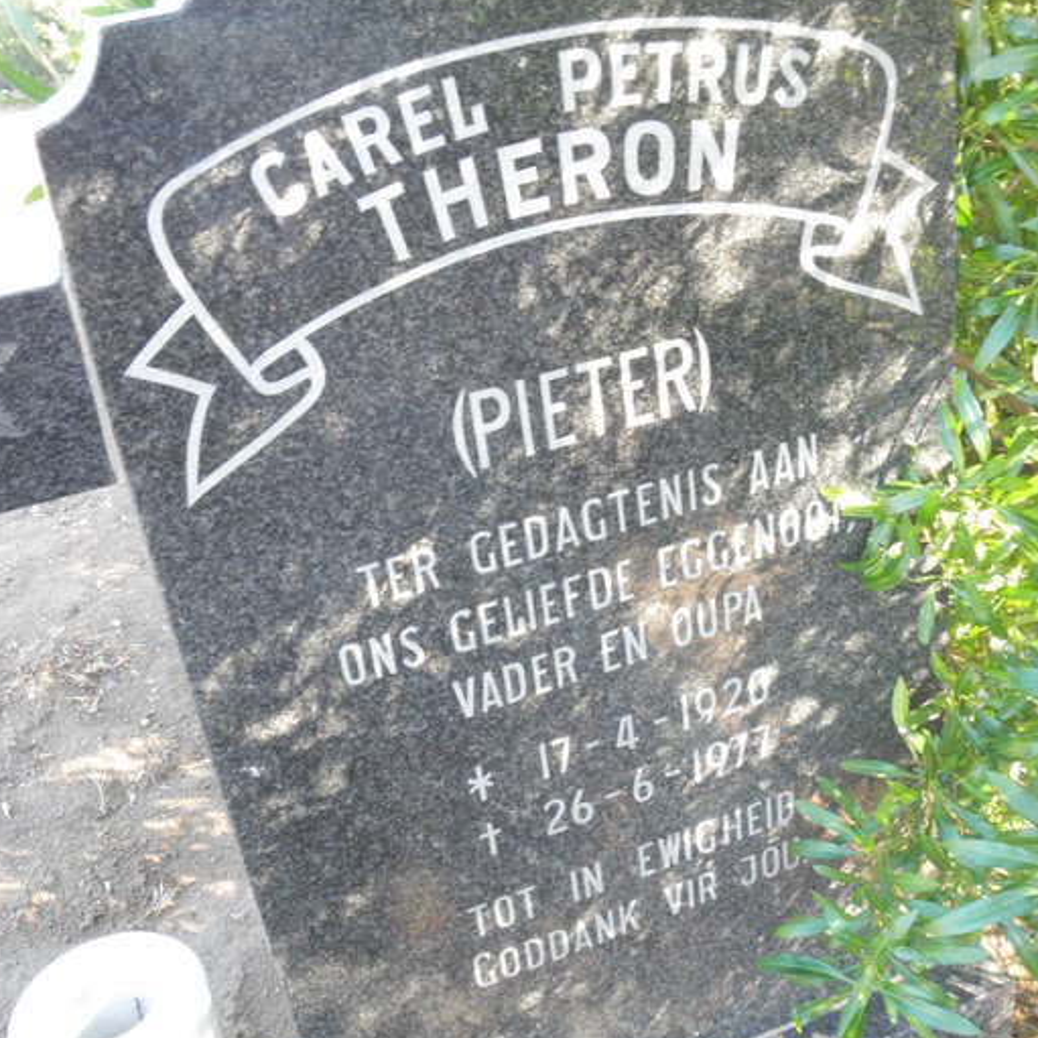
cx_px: 512
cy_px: 526
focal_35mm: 36
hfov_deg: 46.0
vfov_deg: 46.0
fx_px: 1221
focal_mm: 4.6
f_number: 6.3
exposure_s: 1/20
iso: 200
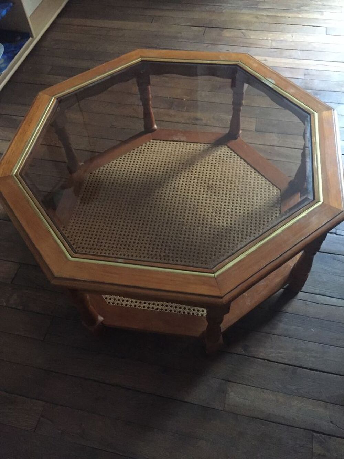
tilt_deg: -55.4
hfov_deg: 48.2
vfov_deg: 61.7
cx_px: 172
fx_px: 384
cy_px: 230
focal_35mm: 29
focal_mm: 4.15
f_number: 2.2
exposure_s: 1/17
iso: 500
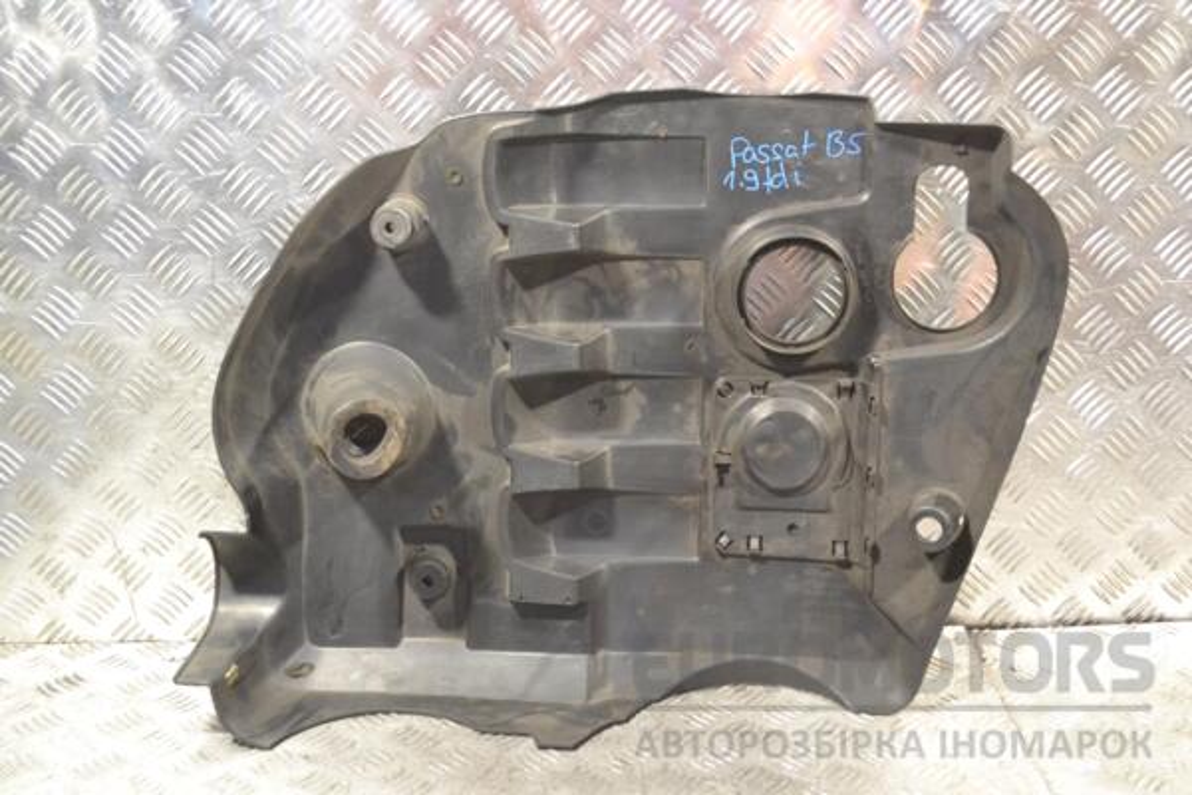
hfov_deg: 41.1
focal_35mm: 48
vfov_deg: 28.1
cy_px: 398
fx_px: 1589
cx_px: 596
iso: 3200
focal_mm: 32
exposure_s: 1/125
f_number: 5.6
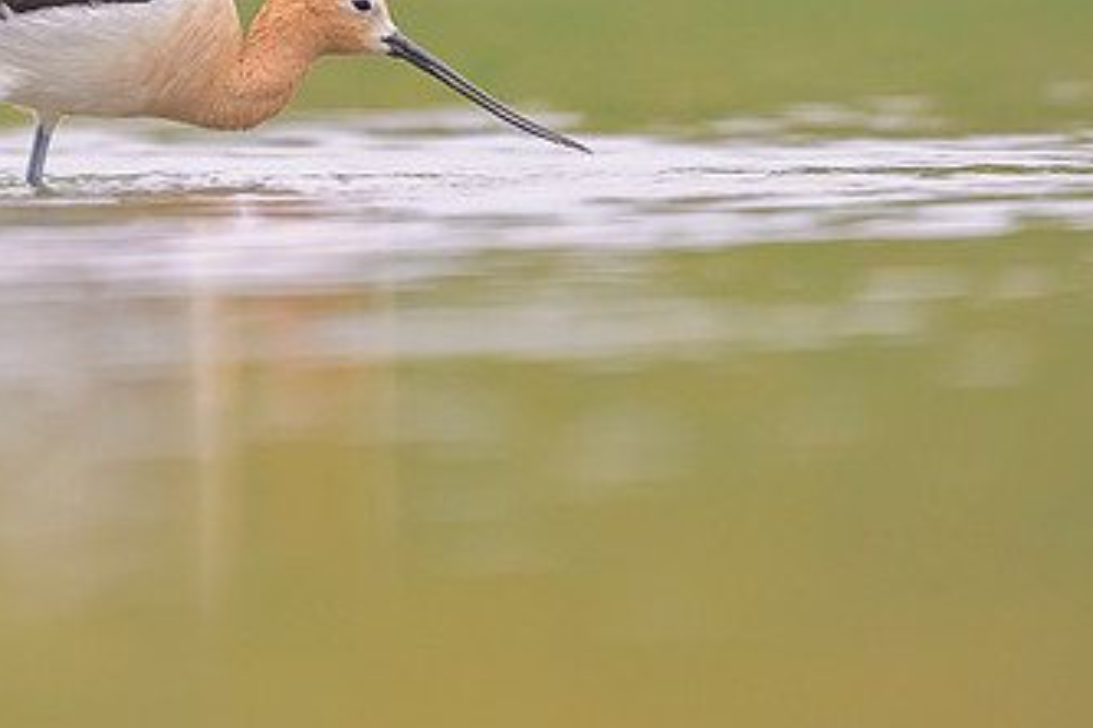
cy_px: -259
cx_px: 446
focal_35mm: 1636
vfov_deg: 0.8
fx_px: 49667
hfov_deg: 1.3
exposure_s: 1/2500
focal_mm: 560
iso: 640
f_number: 4
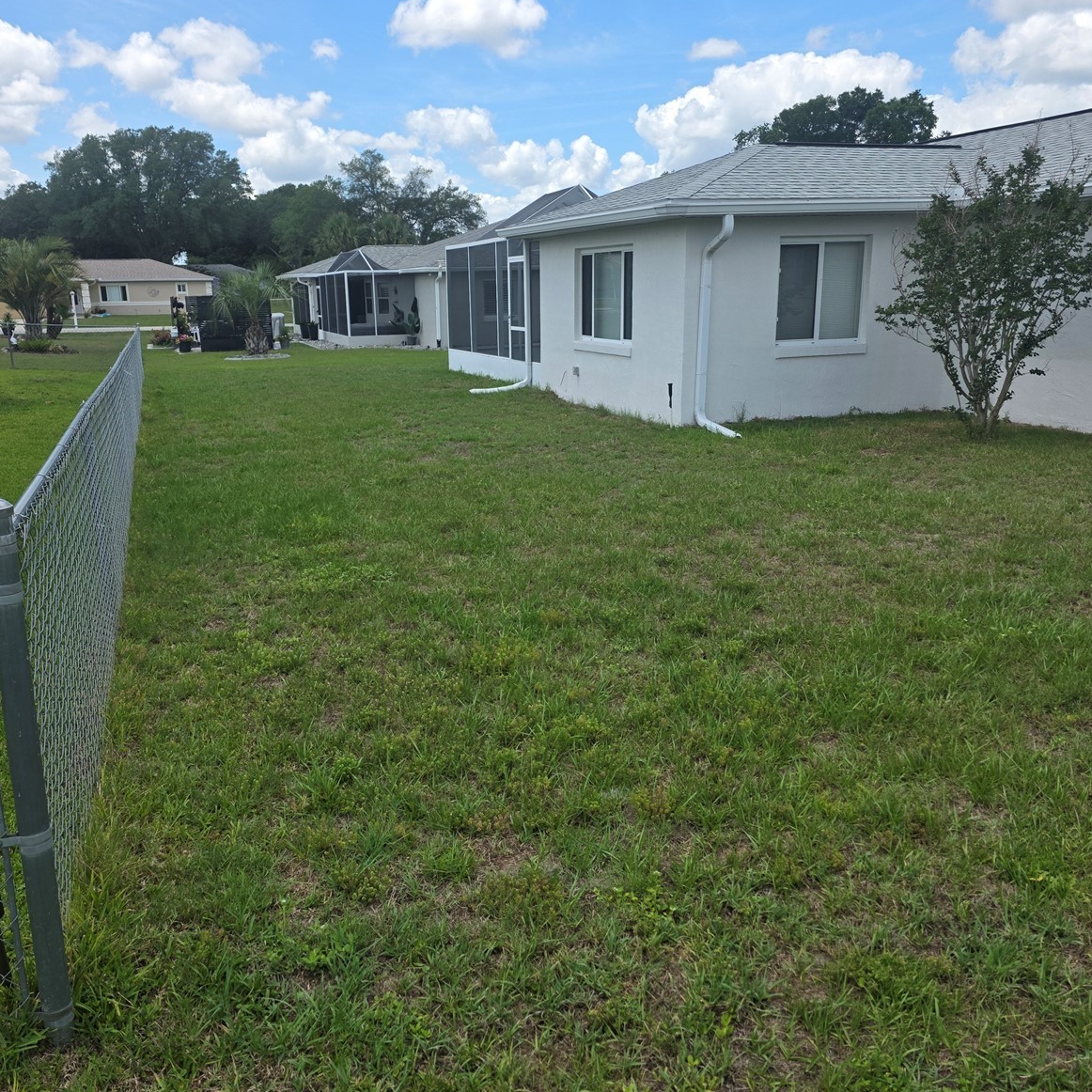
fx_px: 999
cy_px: 551
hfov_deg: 57.2
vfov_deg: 57.3
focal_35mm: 28
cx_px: 504
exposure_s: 1/4057
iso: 80
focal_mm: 6.3
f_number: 1.7
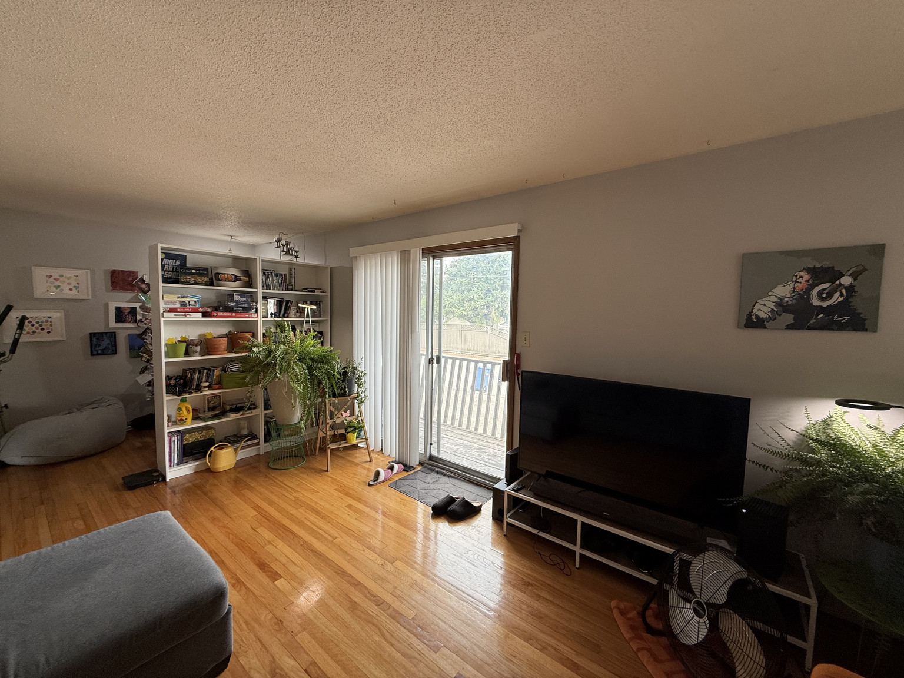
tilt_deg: -4.9
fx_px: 366
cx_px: 452
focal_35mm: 14
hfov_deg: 102.1
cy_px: 339
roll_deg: -2.4
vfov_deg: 85.7
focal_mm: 2.22
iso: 64
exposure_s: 1/99
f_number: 2.2
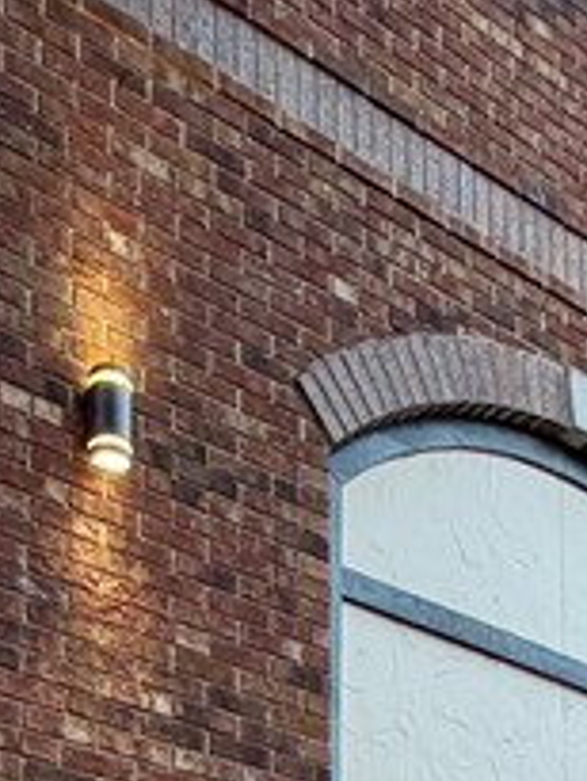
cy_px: 1250
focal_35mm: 70
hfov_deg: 20.9
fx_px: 1581
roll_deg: -0.3
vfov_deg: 21.8
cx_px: 412
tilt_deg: +5.7
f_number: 2.2
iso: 125
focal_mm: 2.22
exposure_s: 1/121
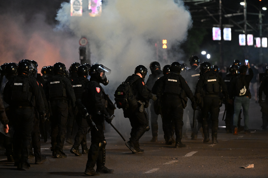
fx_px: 1489
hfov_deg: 10.3
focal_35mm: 200
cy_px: 89
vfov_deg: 6.9
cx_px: 134
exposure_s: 1/200
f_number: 4
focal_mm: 200
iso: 10000
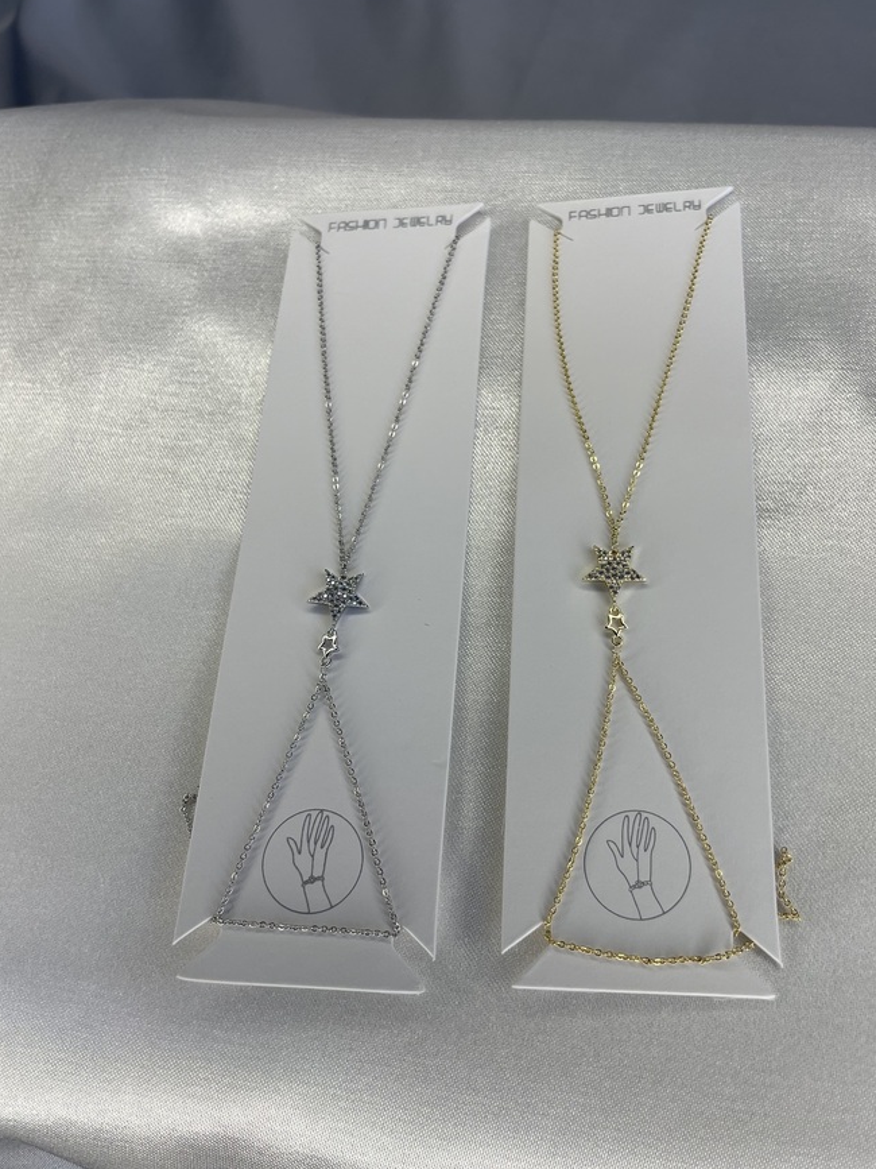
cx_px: 499
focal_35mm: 30
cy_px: 595
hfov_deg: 46.7
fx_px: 1012
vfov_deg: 60.0
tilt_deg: -67.2
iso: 40
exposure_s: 1/192
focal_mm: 4.2
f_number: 1.6
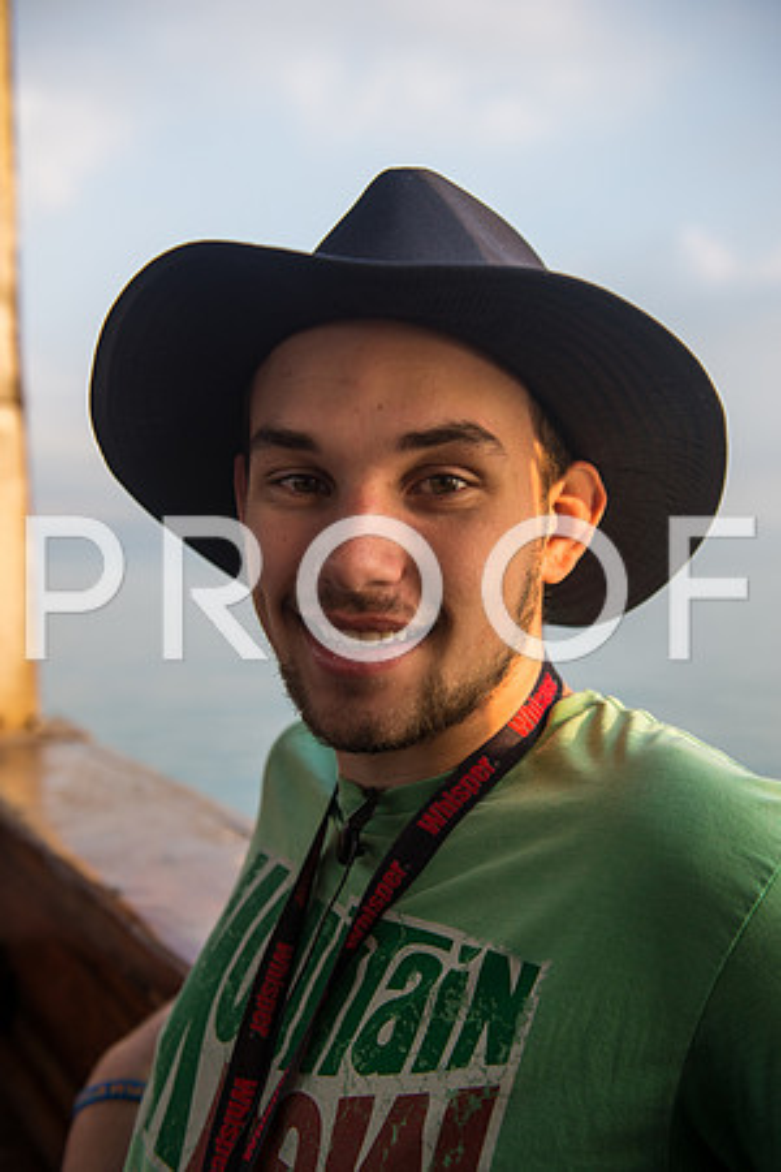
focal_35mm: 40
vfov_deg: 48.5
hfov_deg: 33.4
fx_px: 1302
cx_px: 390
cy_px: 586
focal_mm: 40
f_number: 2.8
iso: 100
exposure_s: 1/250
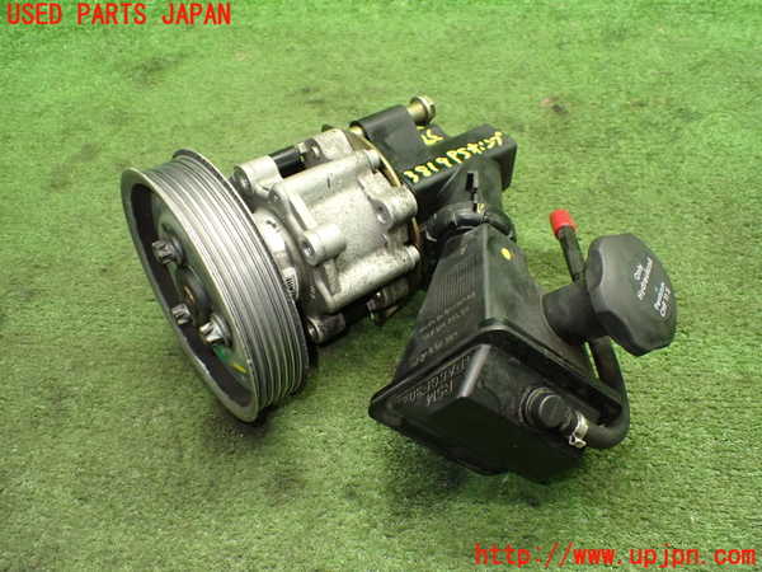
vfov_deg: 46.8
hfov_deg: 60.0
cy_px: 286
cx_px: 381
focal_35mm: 30
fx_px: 660
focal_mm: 5.4
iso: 800
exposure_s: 1/60
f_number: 2.3
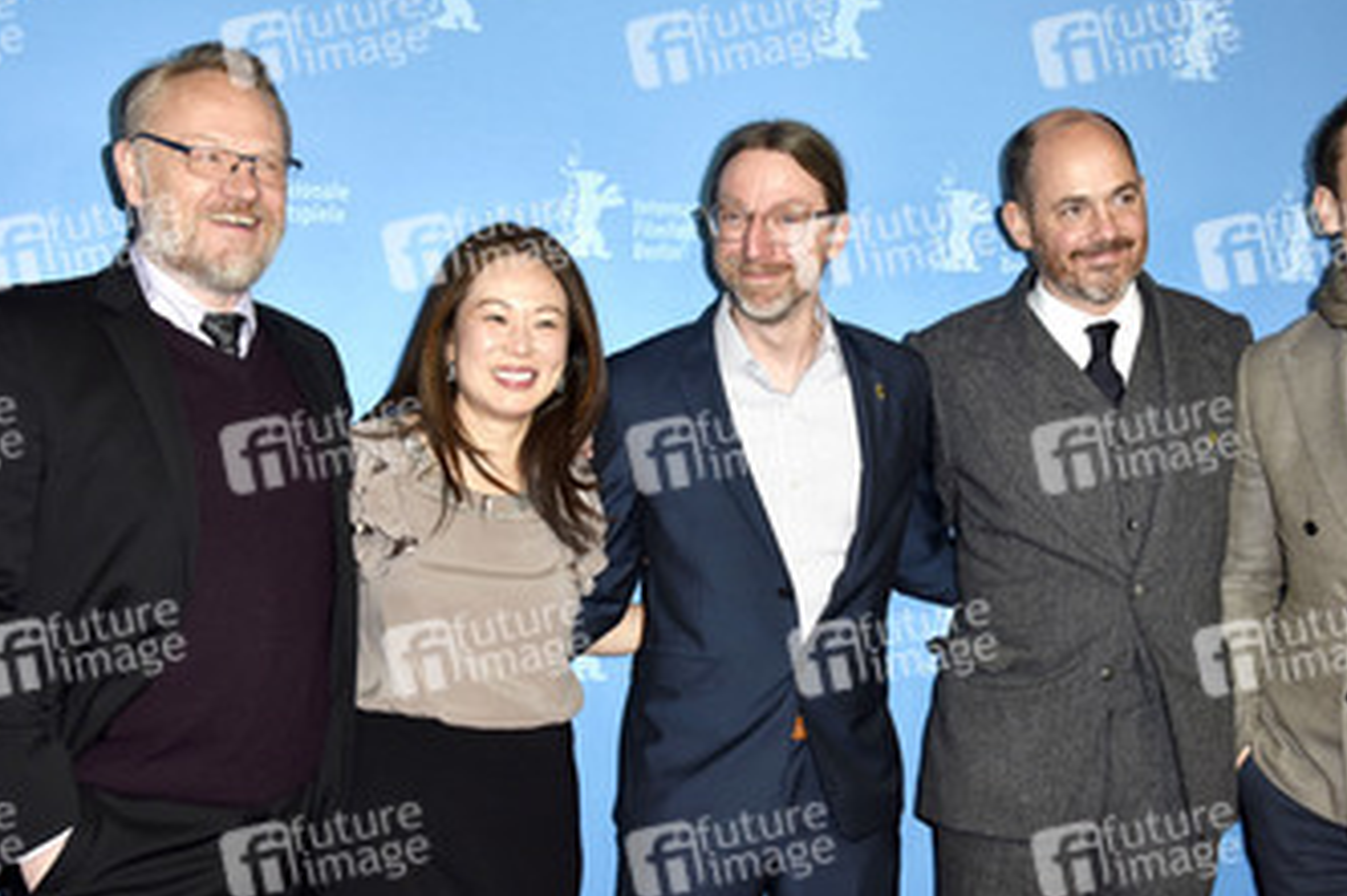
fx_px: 2132
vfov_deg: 23.7
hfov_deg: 35.0
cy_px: 547
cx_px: 785
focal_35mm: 57
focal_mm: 42
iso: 640
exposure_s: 1/125
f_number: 5.6
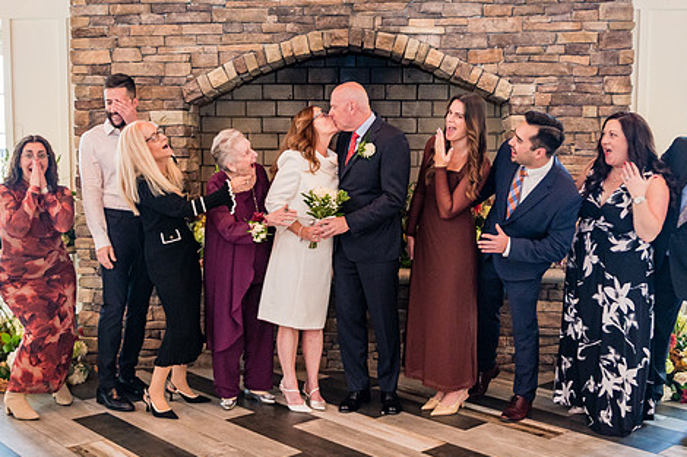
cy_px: 235
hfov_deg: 45.4
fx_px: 820
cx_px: 318
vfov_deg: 31.2
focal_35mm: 43
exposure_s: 1/80
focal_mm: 30
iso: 2000
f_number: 4
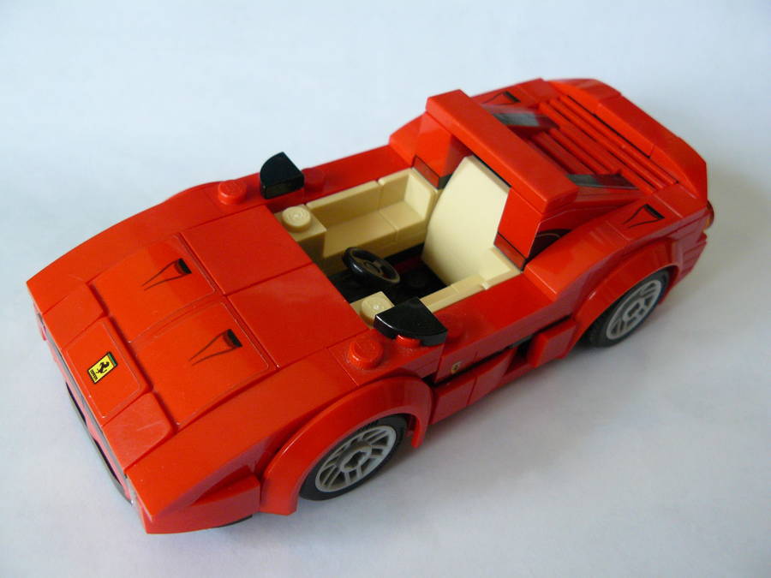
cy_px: 289
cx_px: 386
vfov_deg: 39.7
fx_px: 802
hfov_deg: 51.4
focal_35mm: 36
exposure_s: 1/20
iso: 200
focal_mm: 6
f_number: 2.8
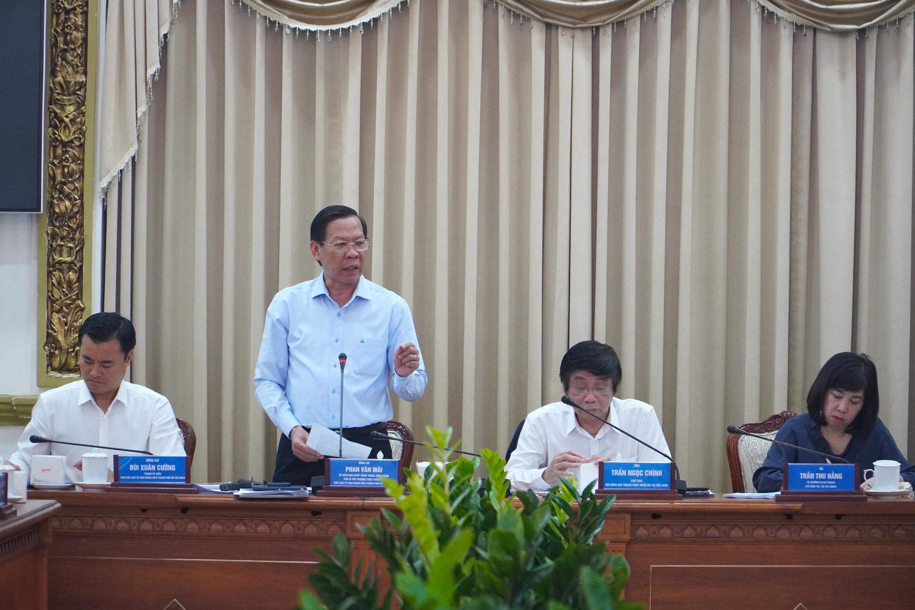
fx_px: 3774
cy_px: 305
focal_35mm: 148
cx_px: 458
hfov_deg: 13.8
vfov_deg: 9.2
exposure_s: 1/160
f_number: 4
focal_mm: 99
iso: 2000
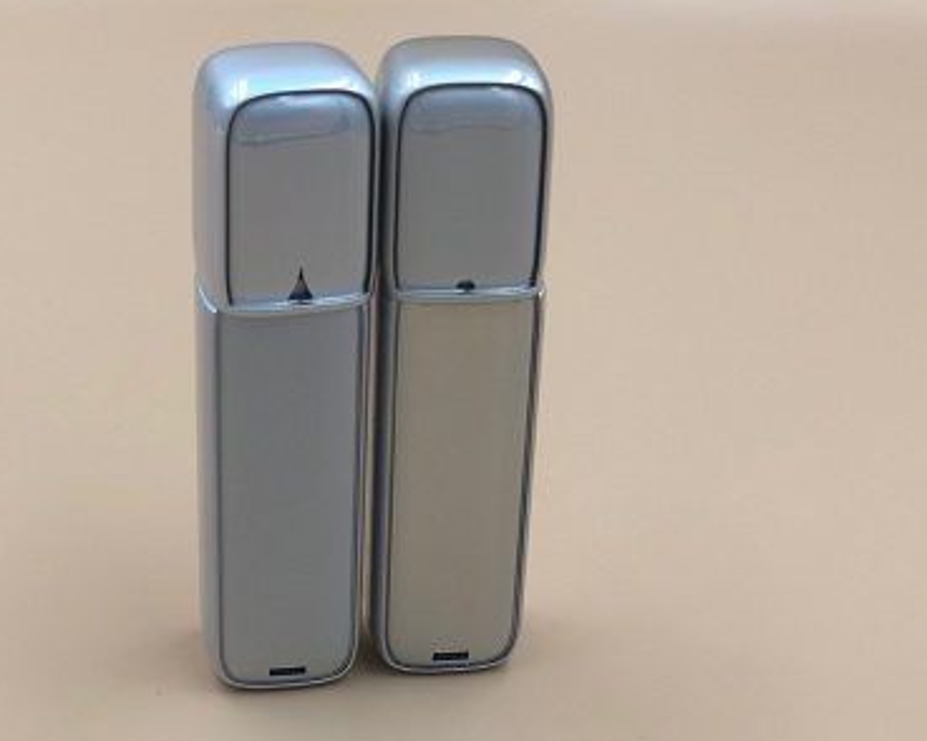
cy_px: 342
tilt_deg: -26.5
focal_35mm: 69
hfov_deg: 27.5
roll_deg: -1.5
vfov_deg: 22.1
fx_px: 1892
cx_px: 375
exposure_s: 1/50
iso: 16
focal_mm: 6
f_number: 2.4
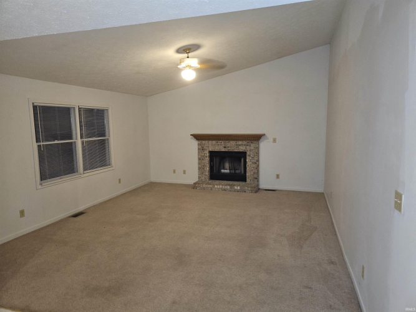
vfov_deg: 58.9
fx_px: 276
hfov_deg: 73.9
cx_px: 208
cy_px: 156
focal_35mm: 23
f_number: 1.8
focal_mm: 5.4
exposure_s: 1/9.99
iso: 160
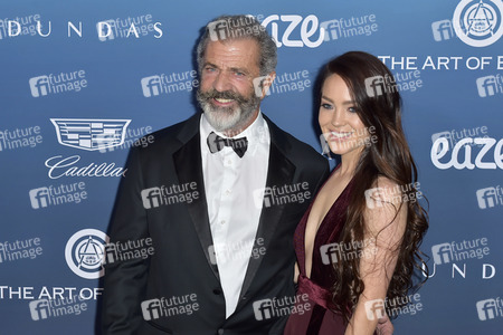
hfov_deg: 35.6
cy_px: 168
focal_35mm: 56
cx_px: 252
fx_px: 782
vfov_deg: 24.2
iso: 250
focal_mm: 56
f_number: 5.6
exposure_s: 1/250
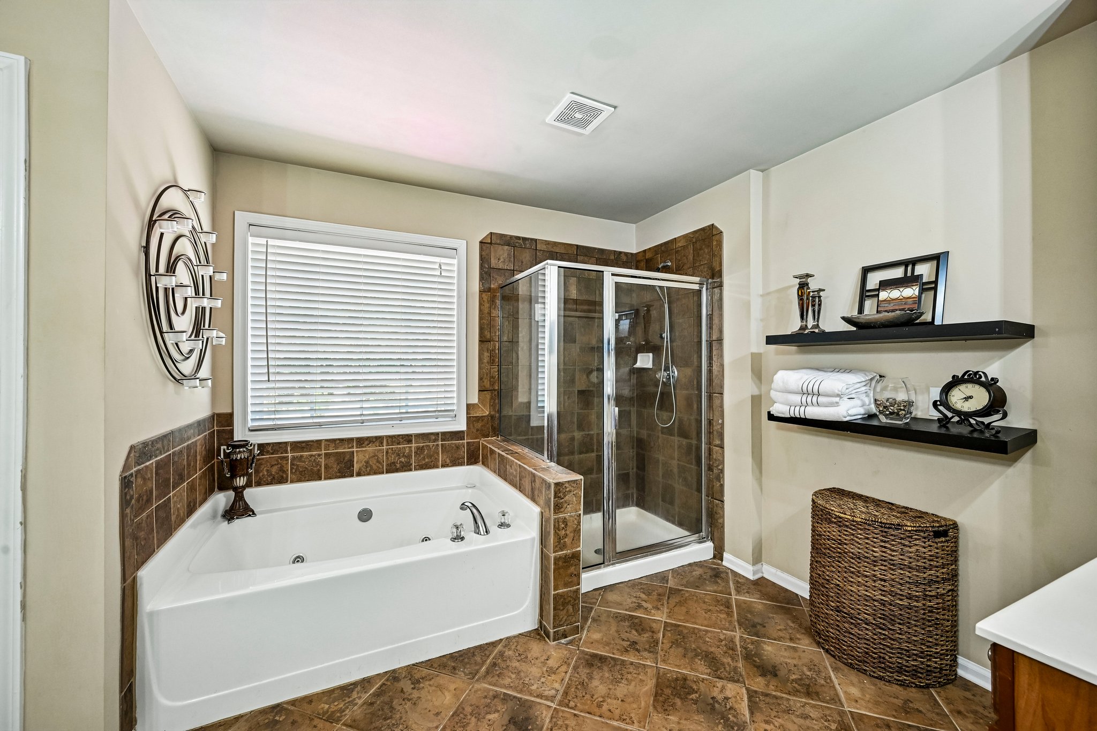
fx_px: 427
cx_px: 548
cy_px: 366
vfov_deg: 81.2
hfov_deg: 104.3
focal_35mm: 14
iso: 400
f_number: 8
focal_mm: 14
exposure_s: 1/15
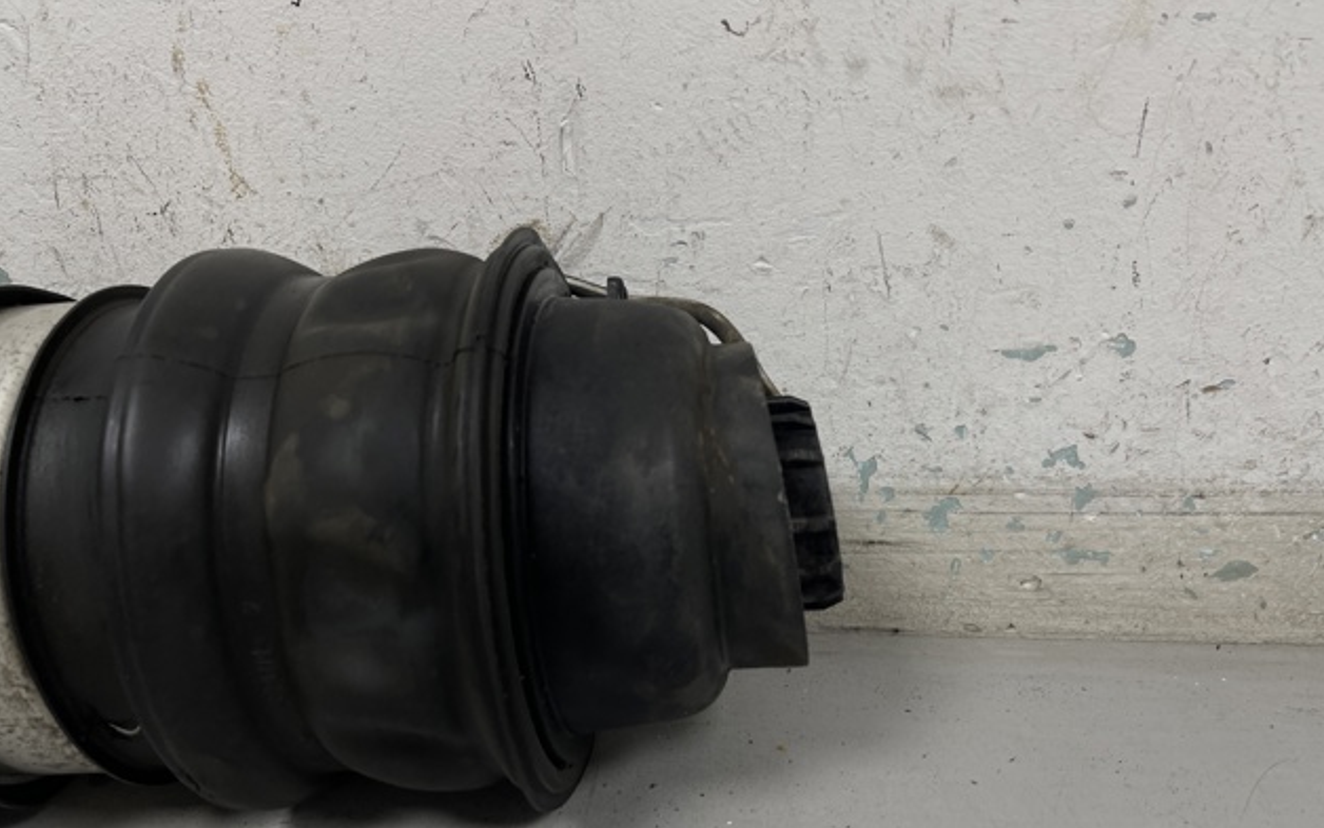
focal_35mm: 27
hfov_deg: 68.4
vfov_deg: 45.8
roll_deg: +2.6
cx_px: 670
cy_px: 495
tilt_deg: -23.6
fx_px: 975
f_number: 1.6
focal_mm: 5.1
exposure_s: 1/100
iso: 40
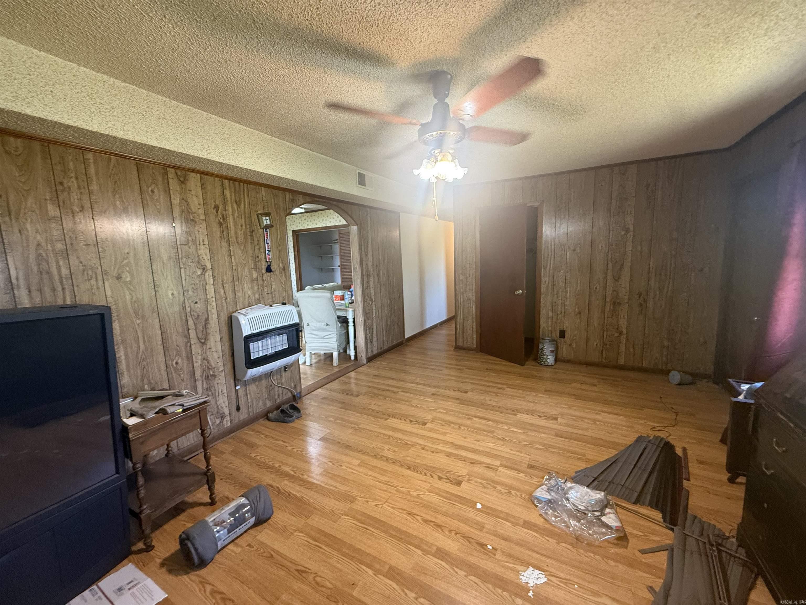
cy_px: 302
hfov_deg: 102.1
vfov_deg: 85.7
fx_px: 326
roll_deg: +1.5
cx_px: 403
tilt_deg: -7.5
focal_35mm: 14
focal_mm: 2.22
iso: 400
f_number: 2.2
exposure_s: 1/60
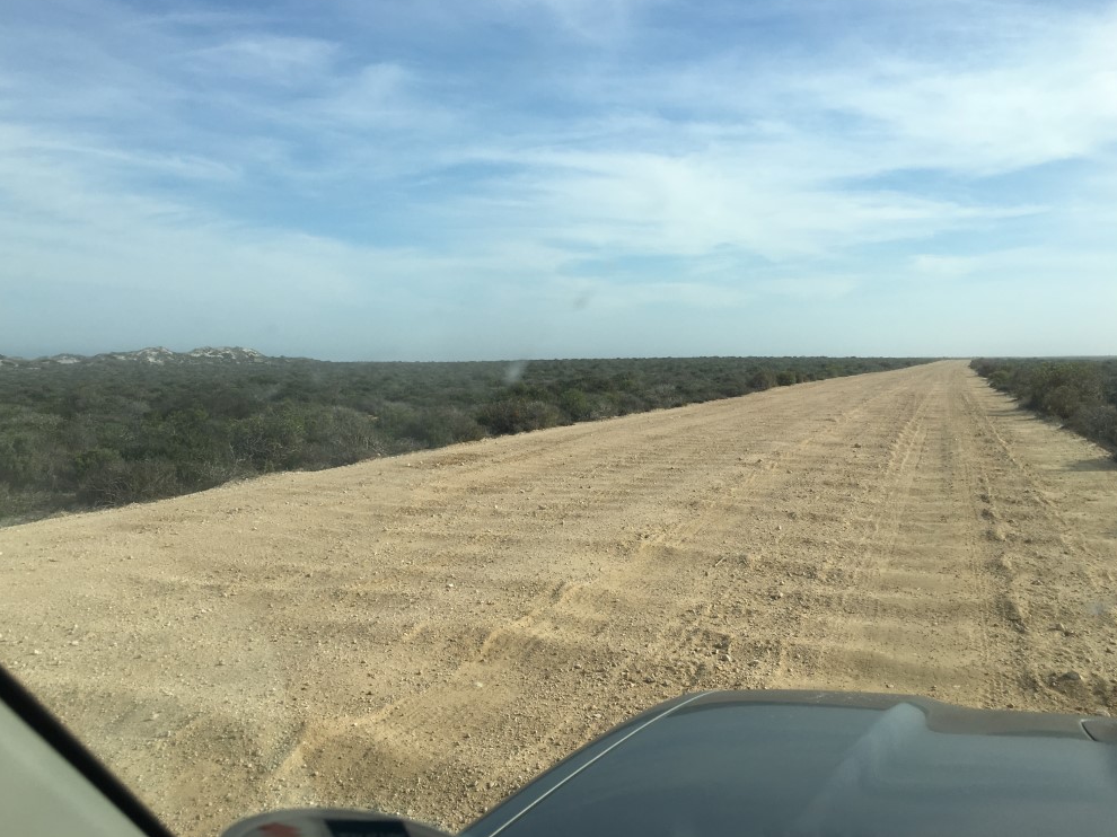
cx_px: 555
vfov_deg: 46.8
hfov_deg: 60.0
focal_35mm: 30
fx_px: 968
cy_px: 416
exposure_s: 1/1748
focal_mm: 4.15
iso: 25
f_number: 2.2
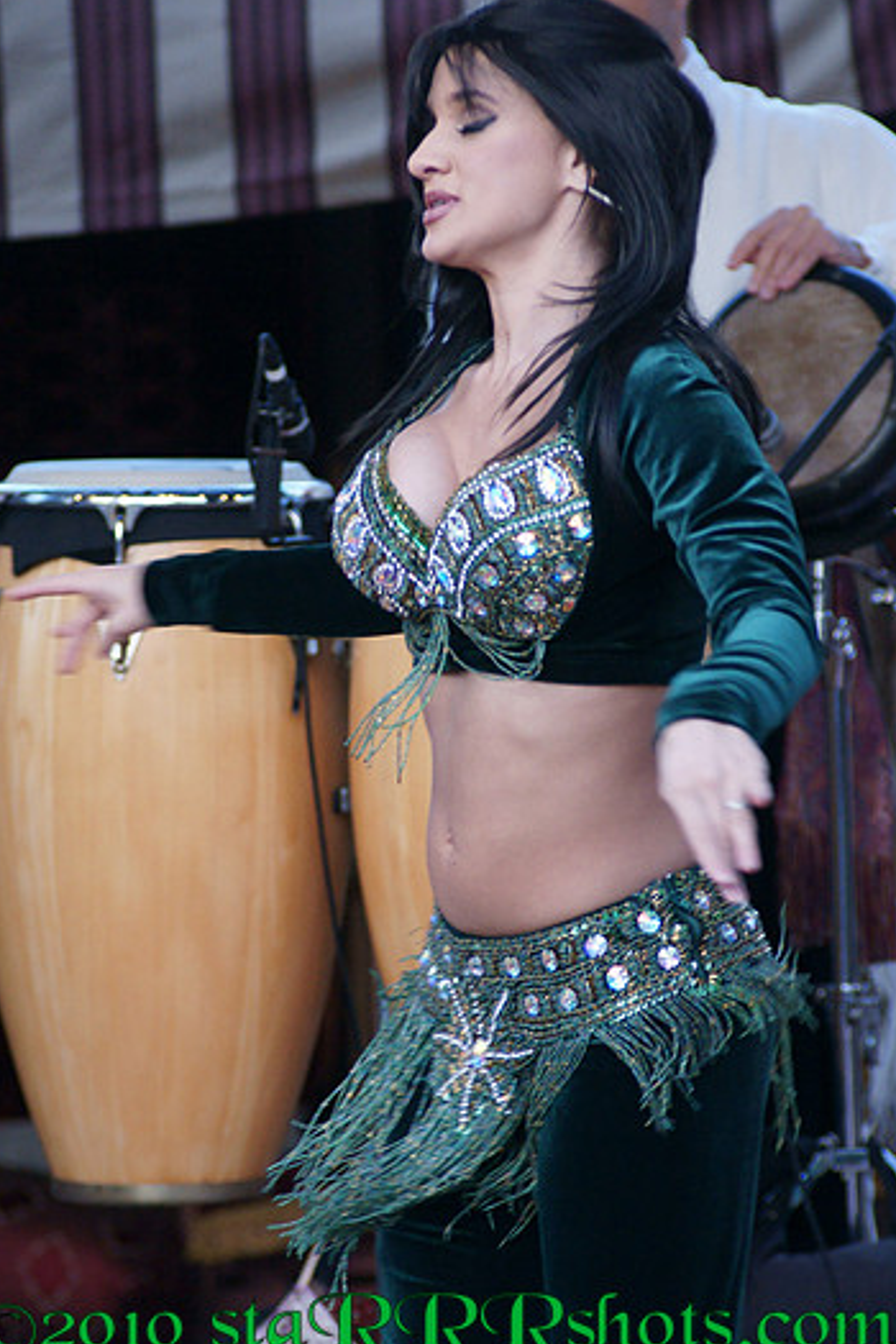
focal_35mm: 265
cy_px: 645
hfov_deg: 5.2
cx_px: 434
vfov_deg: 7.8
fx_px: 9893
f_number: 4.5
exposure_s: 1/320
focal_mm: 160
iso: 1600
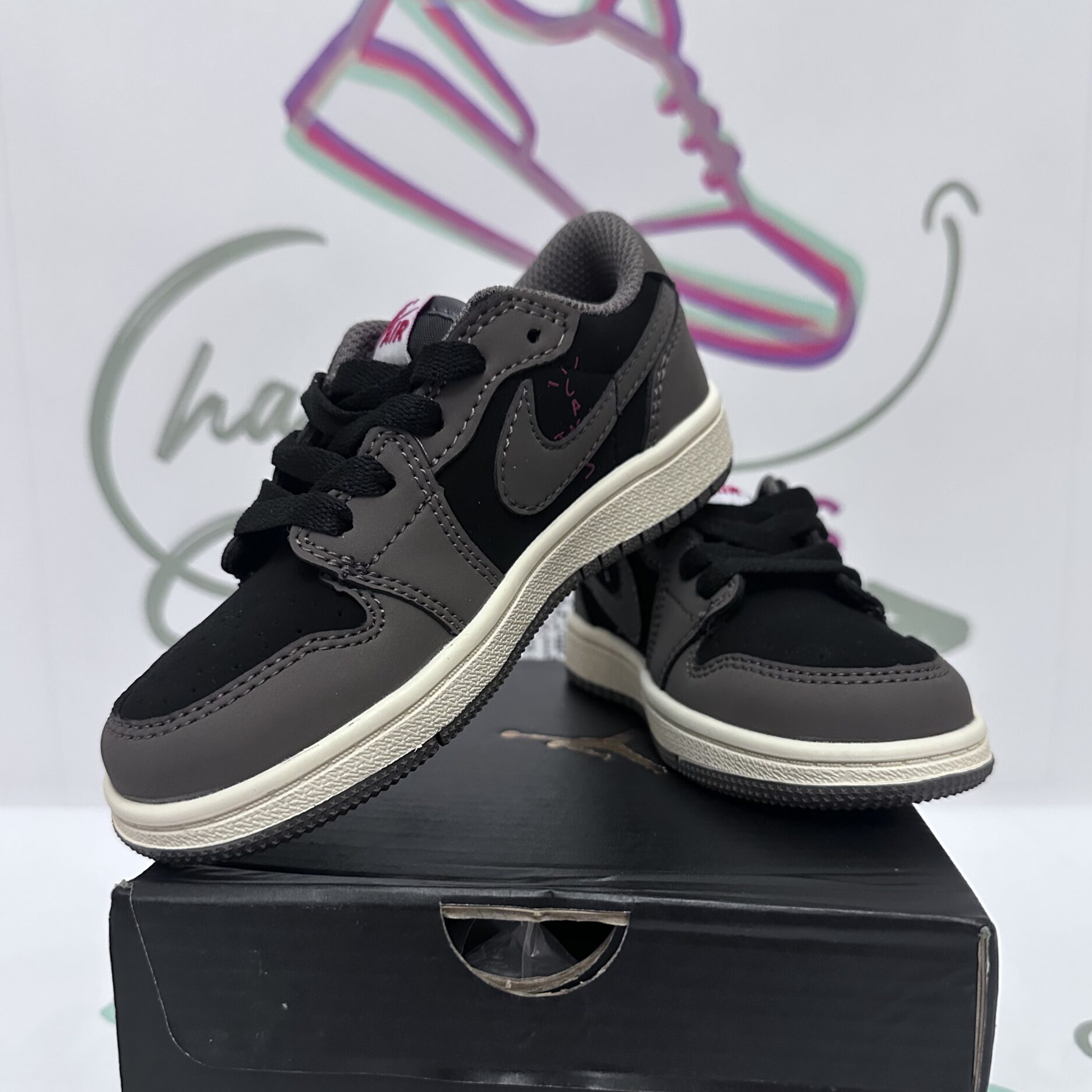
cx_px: 550
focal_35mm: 29
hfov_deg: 55.6
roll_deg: -0.9
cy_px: 633
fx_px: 1035
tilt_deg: -9.9
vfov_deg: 55.4
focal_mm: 6.86
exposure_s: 1/50
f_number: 1.78
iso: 640
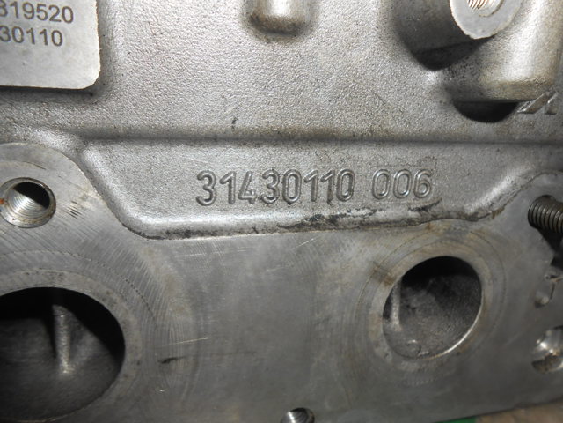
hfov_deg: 67.3
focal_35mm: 26
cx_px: 282
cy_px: 212
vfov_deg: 53.1
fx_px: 423
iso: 80
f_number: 11.5
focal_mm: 4.6
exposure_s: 1/25
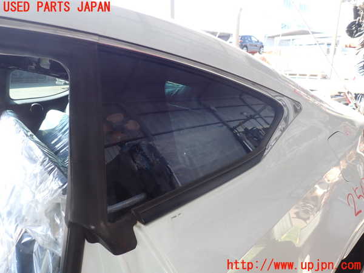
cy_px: 136
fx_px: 263
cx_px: 182
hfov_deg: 69.4
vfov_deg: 54.9
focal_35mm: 25
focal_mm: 4.5
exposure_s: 1/100
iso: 100
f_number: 2.8
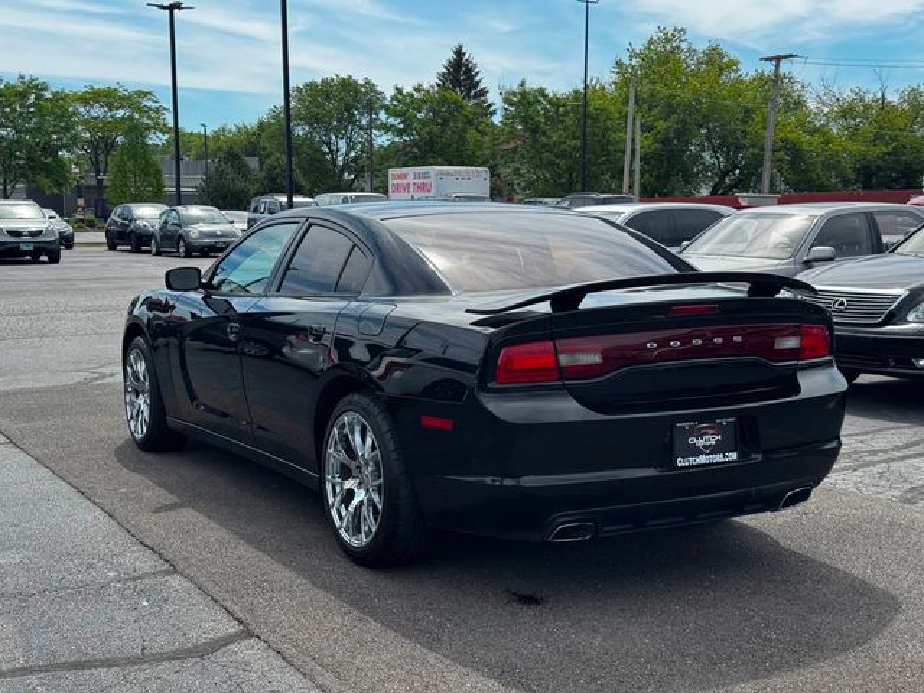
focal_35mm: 48
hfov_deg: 39.7
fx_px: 1281
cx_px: 462
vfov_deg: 30.3
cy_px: 346
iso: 64
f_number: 1.78
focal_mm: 6.76
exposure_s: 1/3096
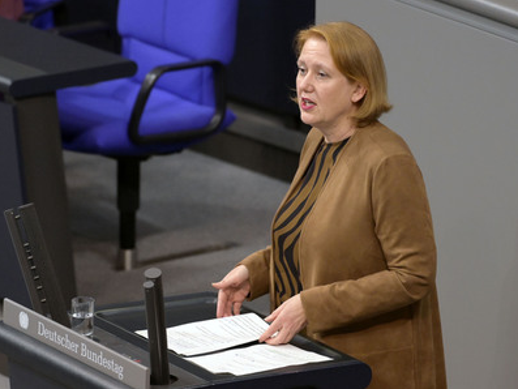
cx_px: 288
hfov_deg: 5.7
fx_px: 5224
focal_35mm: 349
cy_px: 194
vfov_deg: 4.3
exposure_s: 1/320
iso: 10000
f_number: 5.6
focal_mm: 320
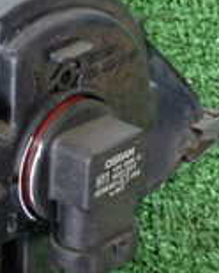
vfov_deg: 14.2
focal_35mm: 136
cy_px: 122
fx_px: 1102
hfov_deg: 10.3
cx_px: -242
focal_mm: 6.37
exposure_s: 1/40
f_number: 2.5
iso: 320
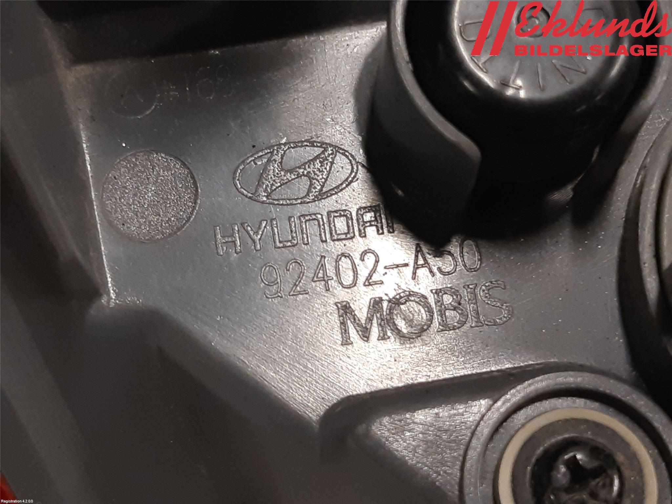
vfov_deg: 53.1
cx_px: 336
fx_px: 505
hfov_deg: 67.3
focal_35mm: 26
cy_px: 252
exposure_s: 1/50
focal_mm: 3.93
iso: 125
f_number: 1.7
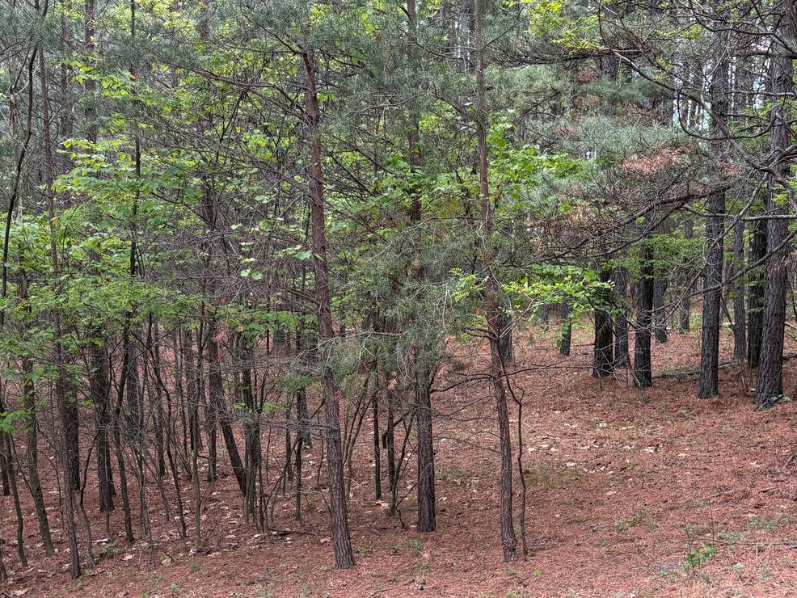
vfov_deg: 27.0
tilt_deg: +1.2
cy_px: 356
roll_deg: -3.4
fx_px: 1244
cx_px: 460
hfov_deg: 35.5
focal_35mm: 54
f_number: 1.6
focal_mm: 5.96
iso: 40
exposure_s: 1/203
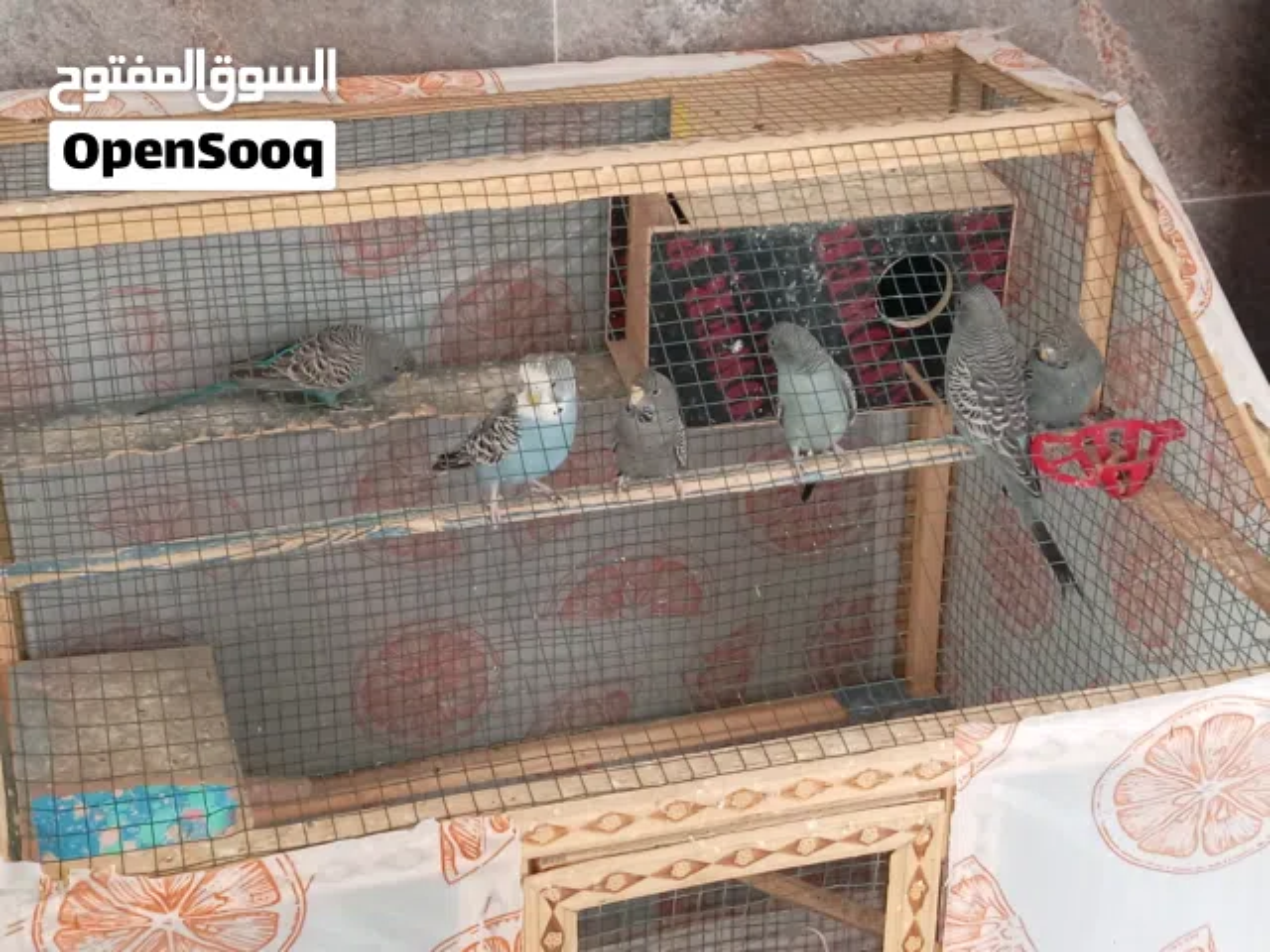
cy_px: 476
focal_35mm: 54
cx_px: 635
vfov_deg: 27.0
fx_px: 1981
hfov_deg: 35.5
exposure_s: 1/20
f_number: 1.8
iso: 1160
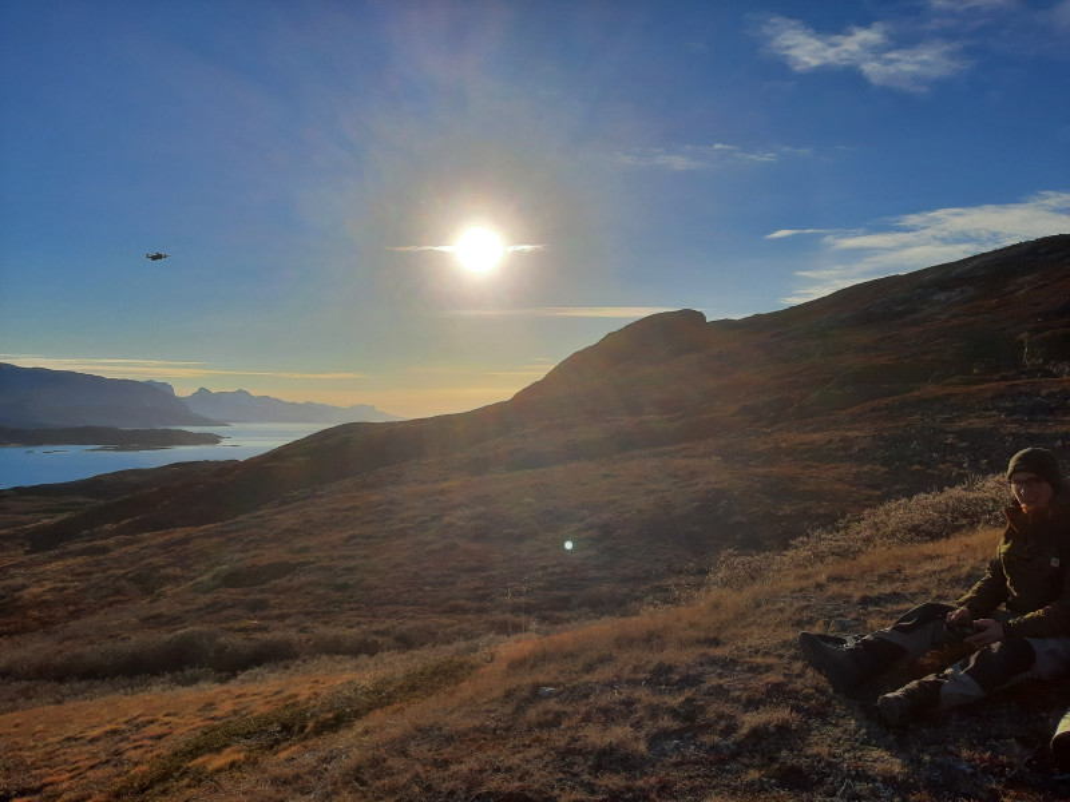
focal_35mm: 26
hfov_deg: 67.3
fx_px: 804
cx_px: 535
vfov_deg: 53.1
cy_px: 401
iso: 40
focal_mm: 3.92
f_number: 1.7
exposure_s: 1/5155
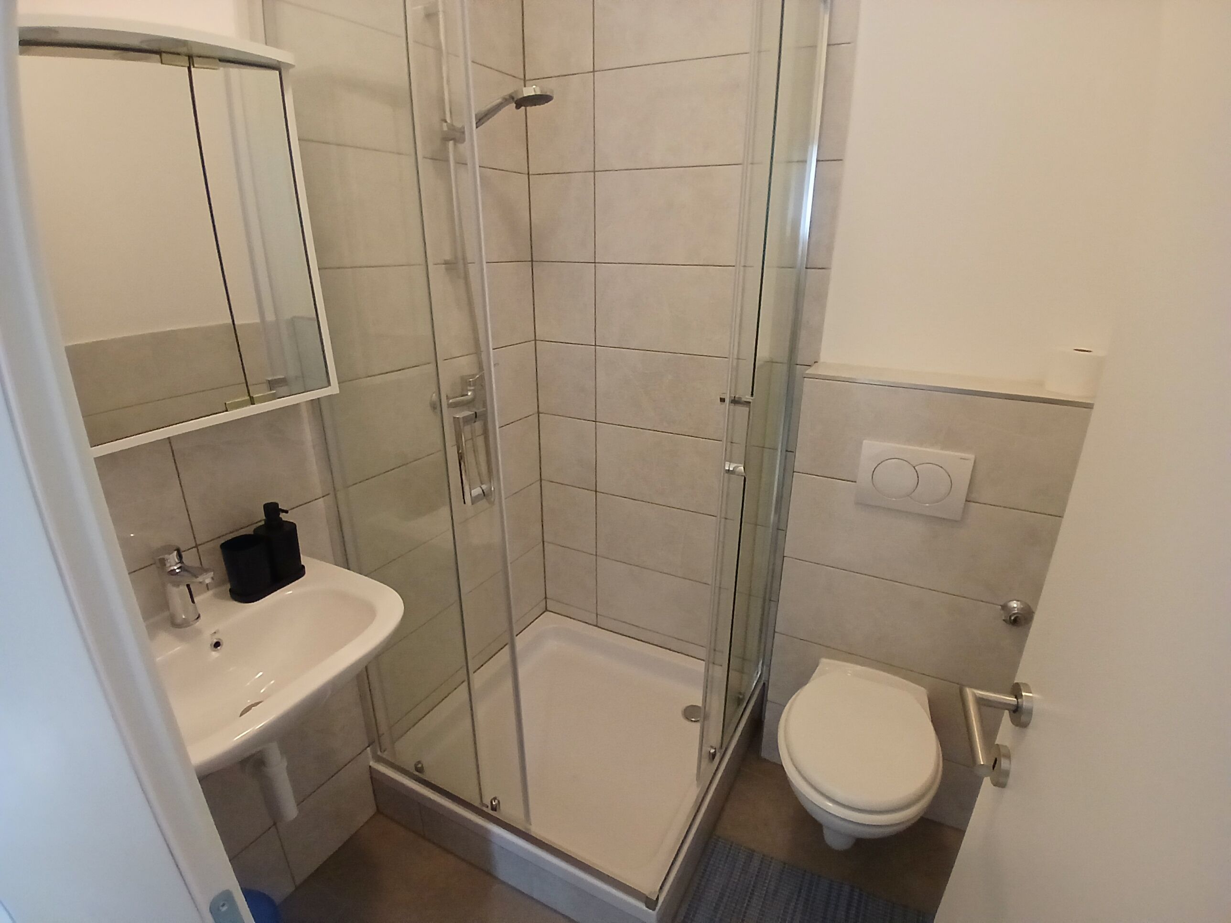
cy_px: 462
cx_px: 616
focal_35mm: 17
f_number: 2.2
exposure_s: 1/33.3
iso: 320
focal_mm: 1.4
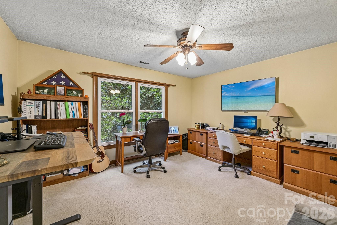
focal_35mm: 14
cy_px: 112
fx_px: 131
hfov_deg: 104.3
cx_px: 168
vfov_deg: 81.2
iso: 400
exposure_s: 1/3.33
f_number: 8
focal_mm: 14
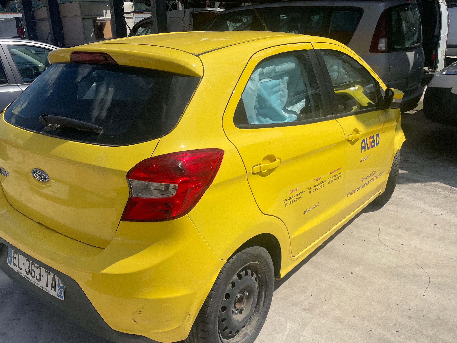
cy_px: 187
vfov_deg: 45.4
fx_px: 409
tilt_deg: -20.9
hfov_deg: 58.2
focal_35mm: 31
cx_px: 199
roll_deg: -0.4
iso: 32
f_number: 1.6
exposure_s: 1/7299
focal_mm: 4.2
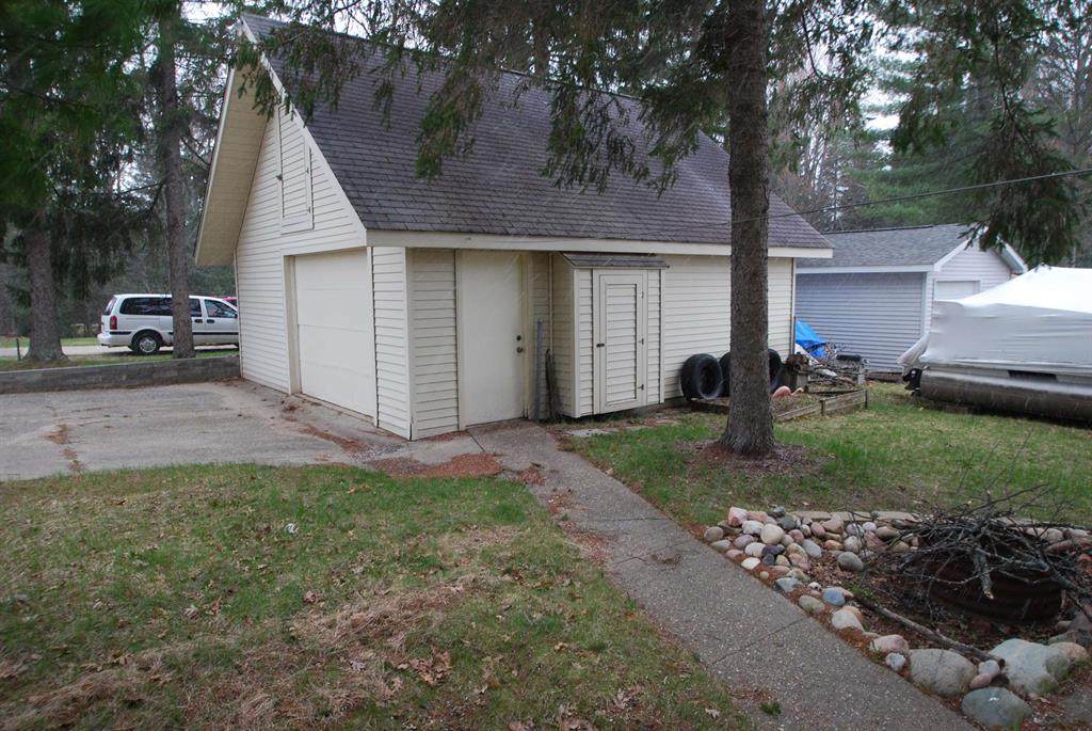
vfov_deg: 56.3
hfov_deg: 77.3
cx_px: 546
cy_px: 366
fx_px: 683
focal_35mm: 22
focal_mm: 15
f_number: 4.5
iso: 200
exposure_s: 1/80
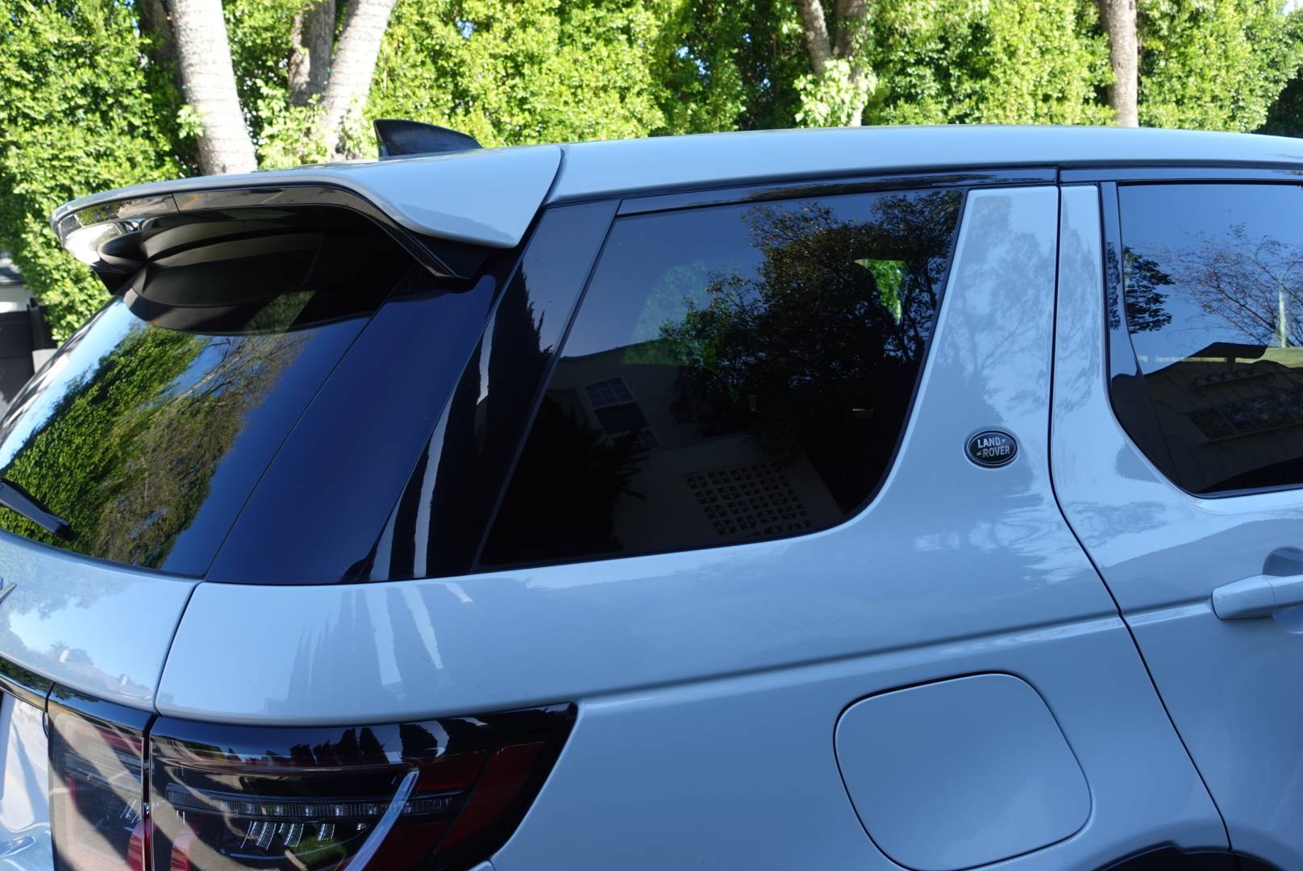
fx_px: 1340
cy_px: 436
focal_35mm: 37
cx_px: 652
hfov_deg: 51.9
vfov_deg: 36.0
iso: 125
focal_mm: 14.12
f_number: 5.6
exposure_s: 1/80
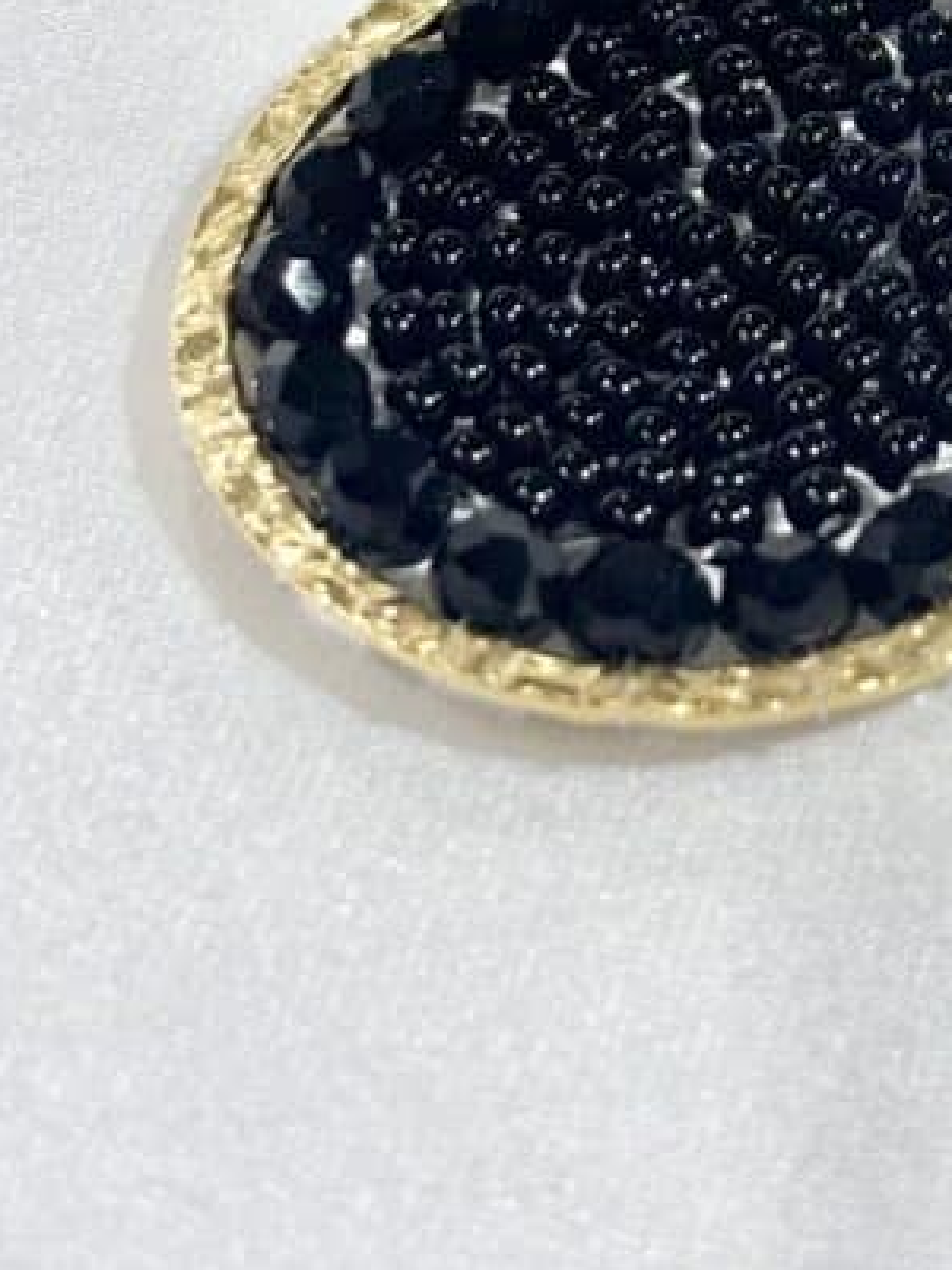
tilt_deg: -35.9
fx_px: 4877
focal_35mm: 133
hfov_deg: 11.0
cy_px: -270
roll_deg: +3.1
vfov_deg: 14.3
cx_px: 1133
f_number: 1.6
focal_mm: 5.96
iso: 32
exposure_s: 1/225
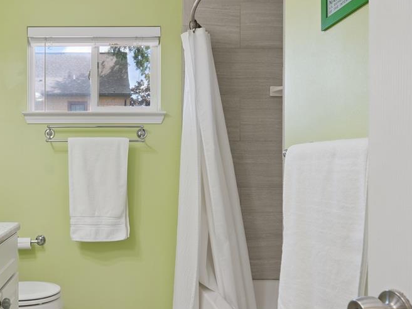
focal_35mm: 33
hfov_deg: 53.0
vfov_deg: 42.8
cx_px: 105
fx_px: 393
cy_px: 178
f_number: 8
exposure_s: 1/80
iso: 500
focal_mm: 15
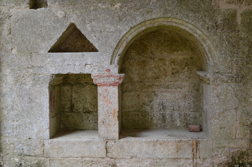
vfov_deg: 25.7
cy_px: 84
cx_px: 126
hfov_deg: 37.9
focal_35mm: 52
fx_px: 367
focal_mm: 35
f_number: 4.5
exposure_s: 1/80
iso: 400
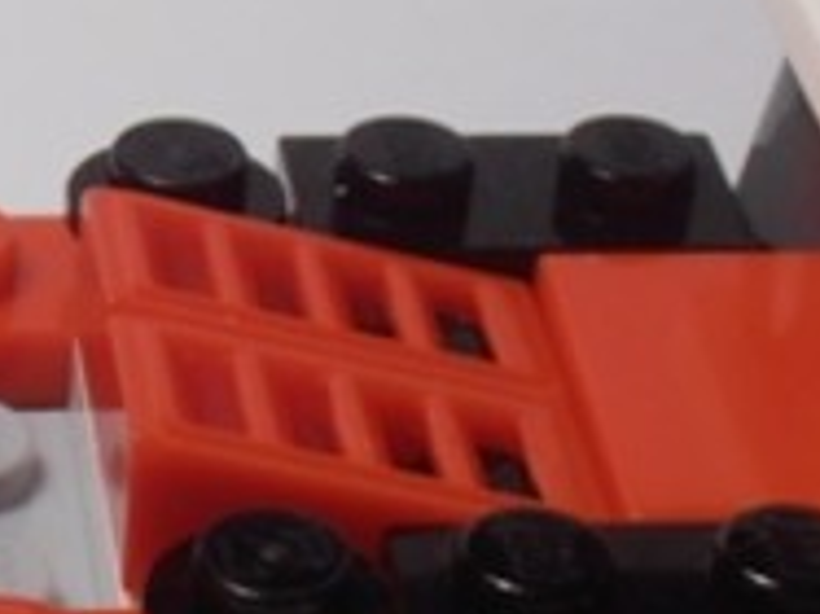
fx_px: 4214
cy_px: 555
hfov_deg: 10.9
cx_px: -118
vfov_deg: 8.3
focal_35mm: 178
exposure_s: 1/60
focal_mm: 6.61
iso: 80
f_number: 3.9
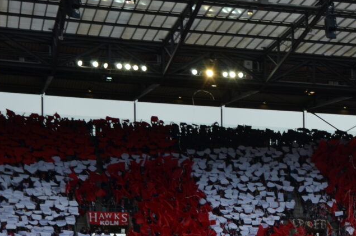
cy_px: 263
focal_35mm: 121
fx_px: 1194
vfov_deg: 11.1
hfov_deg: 16.4
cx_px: 398
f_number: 8
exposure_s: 1/250
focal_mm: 32
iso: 200
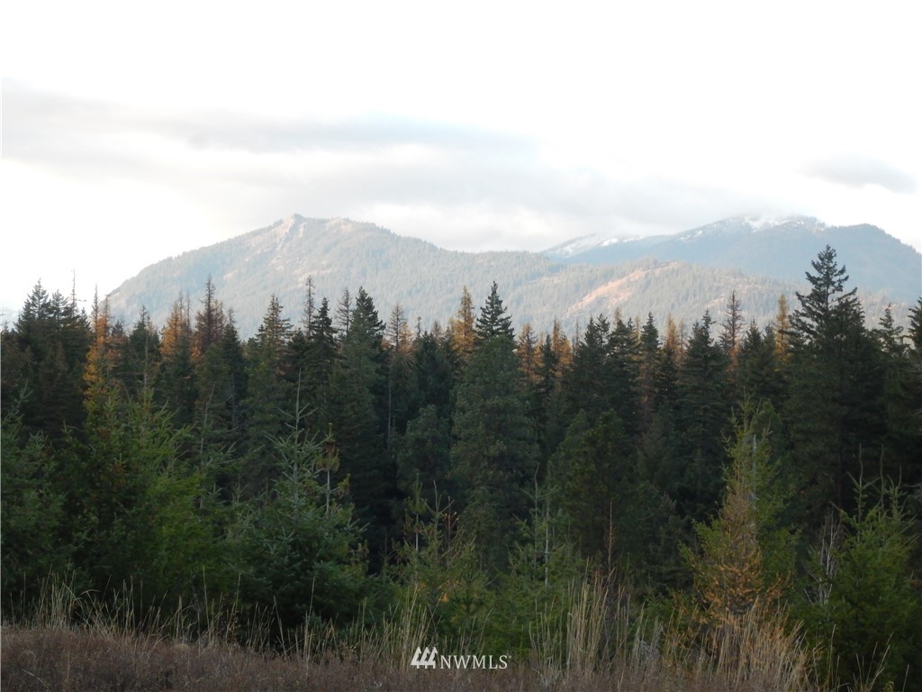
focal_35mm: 120
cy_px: 346
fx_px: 3196
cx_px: 461
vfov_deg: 12.3
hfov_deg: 16.4
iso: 400
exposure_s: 1/200
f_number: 4.9
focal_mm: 21.5
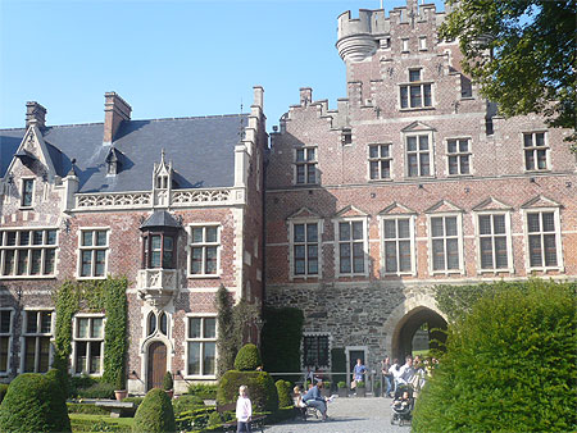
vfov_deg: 40.7
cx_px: 288
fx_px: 584
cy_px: 216
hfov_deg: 52.6
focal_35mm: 35
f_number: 2.8
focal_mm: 5.8
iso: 100
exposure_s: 1/800
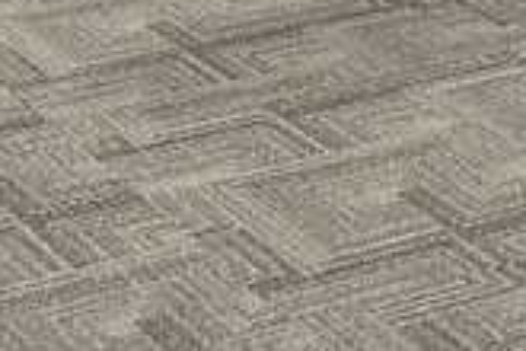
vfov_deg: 7.2
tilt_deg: -3.3
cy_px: -712
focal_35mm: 168
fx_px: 2454
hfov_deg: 11.9
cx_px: 685
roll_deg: +0.5
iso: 250
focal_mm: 5.7
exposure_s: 1/50
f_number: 1.5
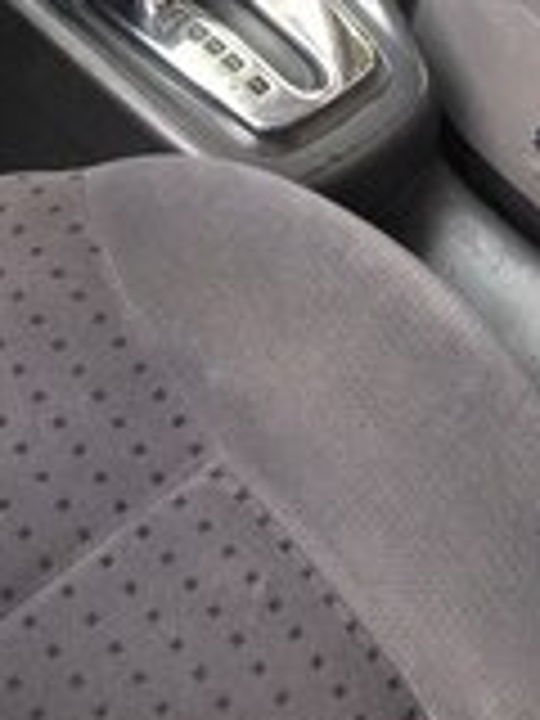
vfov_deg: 18.1
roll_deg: -0.8
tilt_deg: -35.1
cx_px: 27
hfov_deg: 14.3
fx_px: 2122
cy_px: -184
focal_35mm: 102
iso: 50
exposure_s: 1/20
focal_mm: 4.12
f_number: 2.4
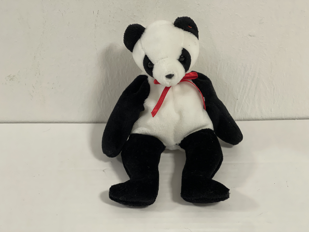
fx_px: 571
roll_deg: -1.0
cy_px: 116
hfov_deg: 30.3
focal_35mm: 64
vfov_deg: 22.9
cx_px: 154
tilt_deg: -28.8
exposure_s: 1/50
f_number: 2.2
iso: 200
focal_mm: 7.5
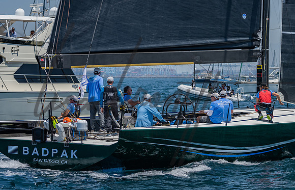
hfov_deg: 11.3
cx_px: 191
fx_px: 1493
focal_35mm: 184
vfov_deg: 7.3
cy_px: 67
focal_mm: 120
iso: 320
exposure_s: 1/1600
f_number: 5.6
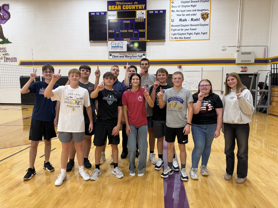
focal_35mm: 24
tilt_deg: -6.3
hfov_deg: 71.6
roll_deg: -0.2
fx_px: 193
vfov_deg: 56.8
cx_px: 139
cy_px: 104
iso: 160
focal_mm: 6.76
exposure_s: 1/120
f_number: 1.78
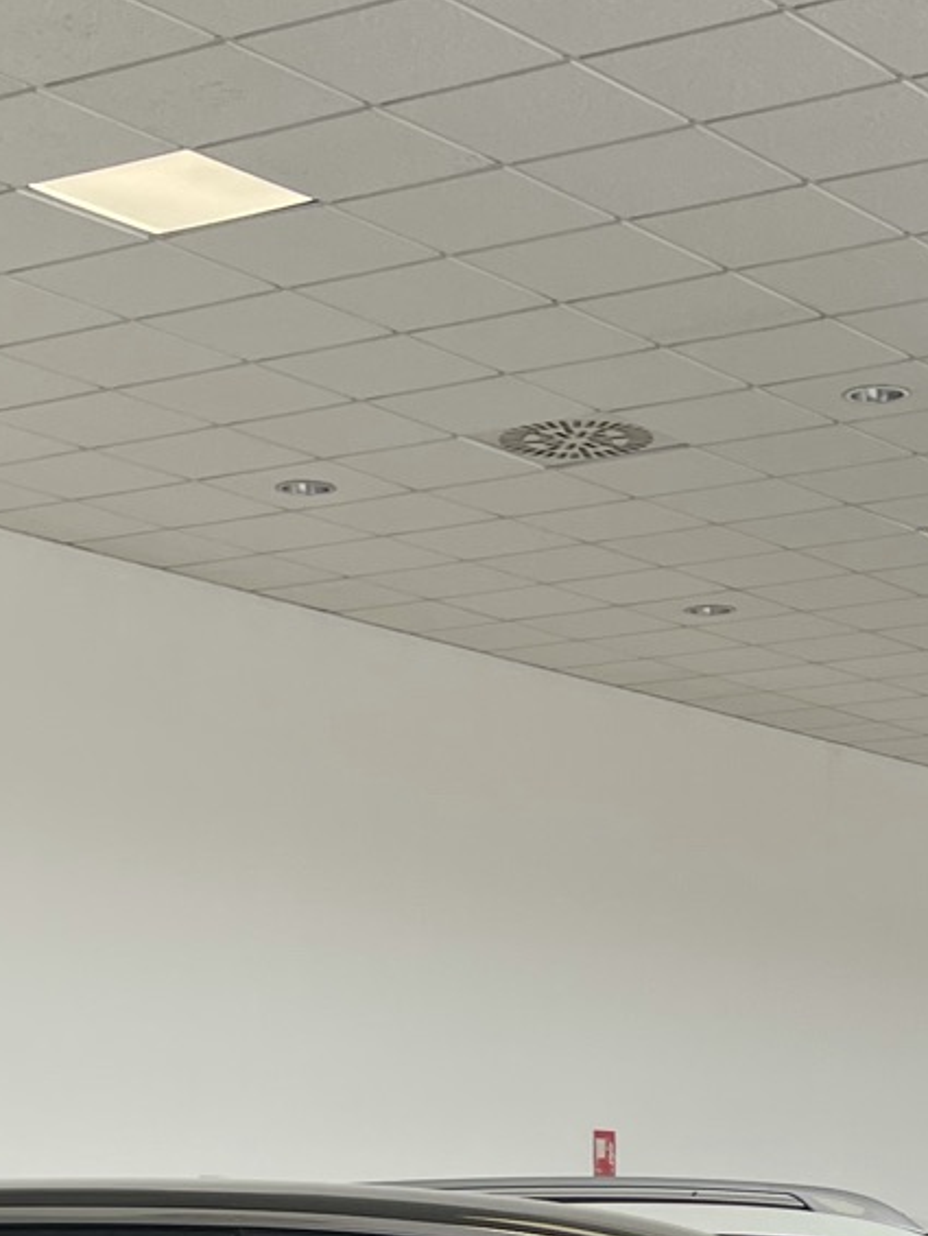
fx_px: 3357
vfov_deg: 17.3
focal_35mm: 94
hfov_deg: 15.7
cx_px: 498
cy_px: 2166
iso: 32
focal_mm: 5.1
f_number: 1.6
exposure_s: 1/668
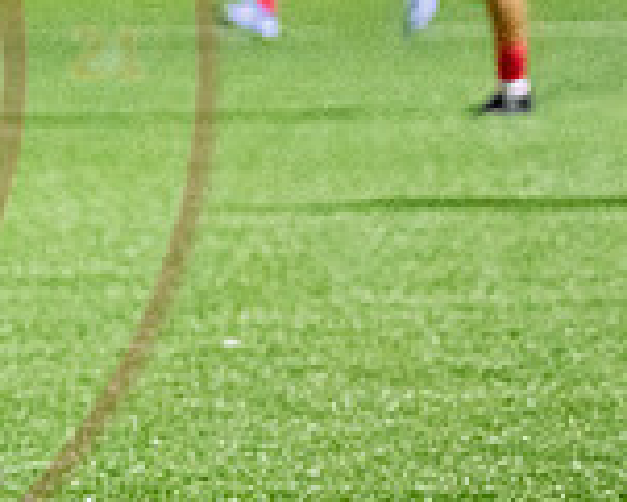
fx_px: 9210
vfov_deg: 3.1
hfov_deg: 3.9
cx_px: -82
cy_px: 160
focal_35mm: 496
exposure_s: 1/1000
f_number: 2.8
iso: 8000
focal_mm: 92
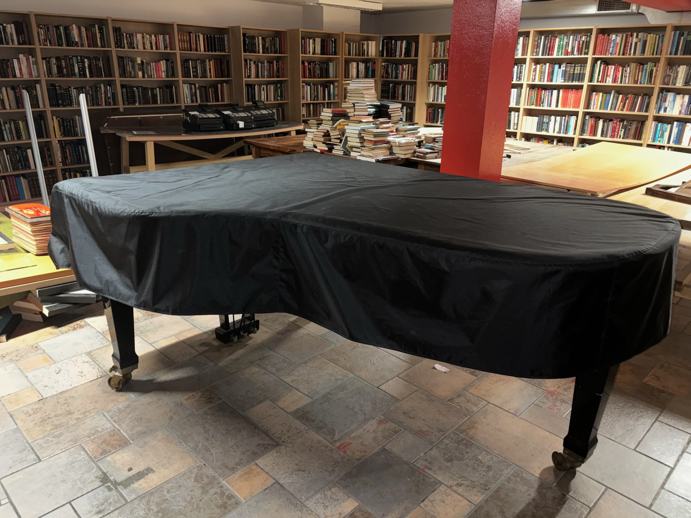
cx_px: 346
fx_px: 519
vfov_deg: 53.1
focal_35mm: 26
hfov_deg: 67.3
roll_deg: -1.0
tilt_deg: -20.1
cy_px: 259
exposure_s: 1/4
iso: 320
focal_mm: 5.96
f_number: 1.6
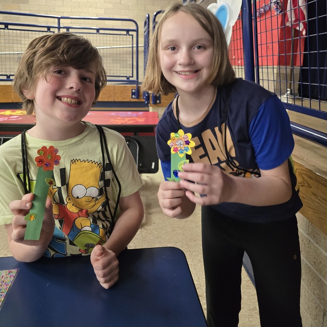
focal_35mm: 28
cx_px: 164
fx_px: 299
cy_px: 107
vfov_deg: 56.0
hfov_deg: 57.3
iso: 1000
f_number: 1.7
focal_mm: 6.3
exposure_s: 1/120
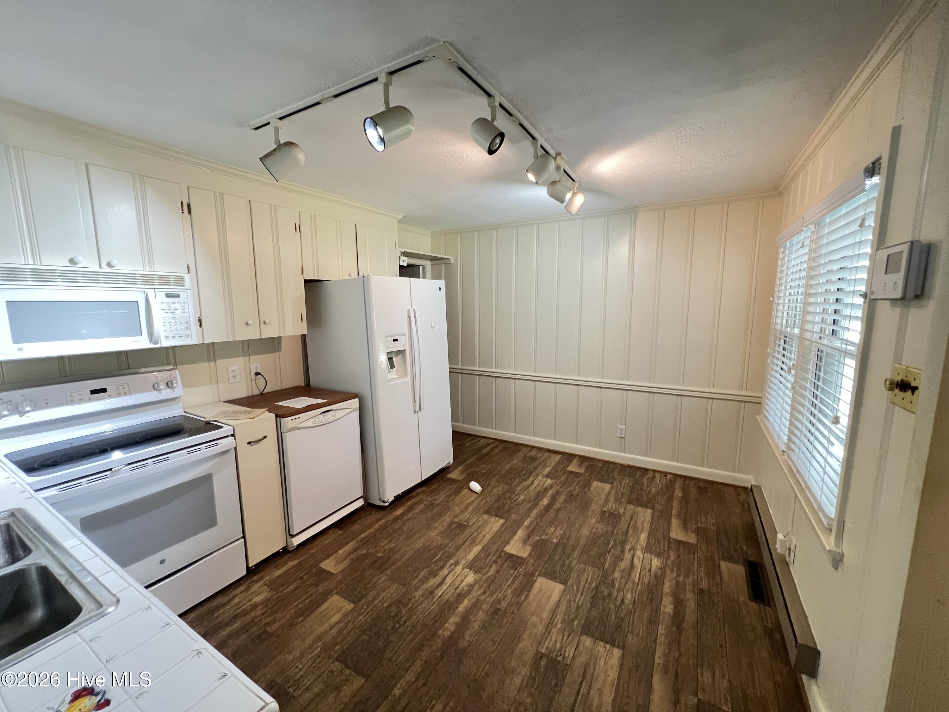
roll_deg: -0.2
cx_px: 474
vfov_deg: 89.9
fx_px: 356
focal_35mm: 13
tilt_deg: -8.7
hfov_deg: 106.2
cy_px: 356
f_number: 1.8
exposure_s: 1/60
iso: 400
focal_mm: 1.57
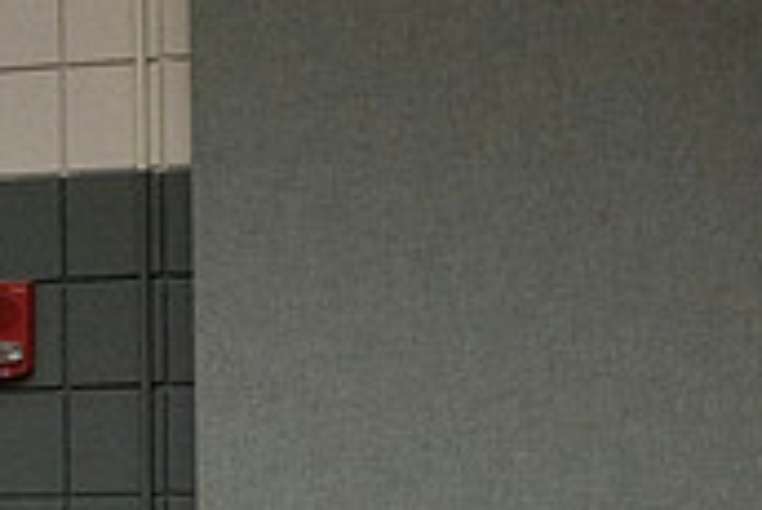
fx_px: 4999
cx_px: -430
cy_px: 596
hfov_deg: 8.5
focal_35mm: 236
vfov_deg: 5.8
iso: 10000
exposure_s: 1/500
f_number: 4
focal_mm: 70
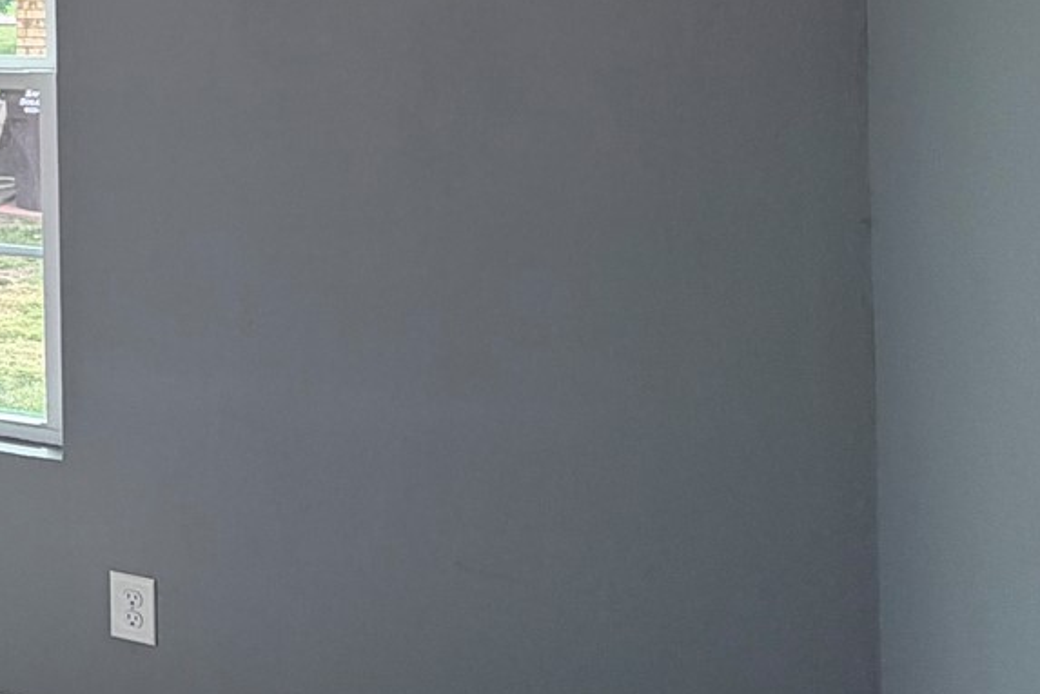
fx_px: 1502
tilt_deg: +0.3
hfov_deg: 27.9
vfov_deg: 24.5
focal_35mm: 52
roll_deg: +1.2
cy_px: -40
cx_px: -465
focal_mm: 2.22
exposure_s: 1/120
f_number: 2.2
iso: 50
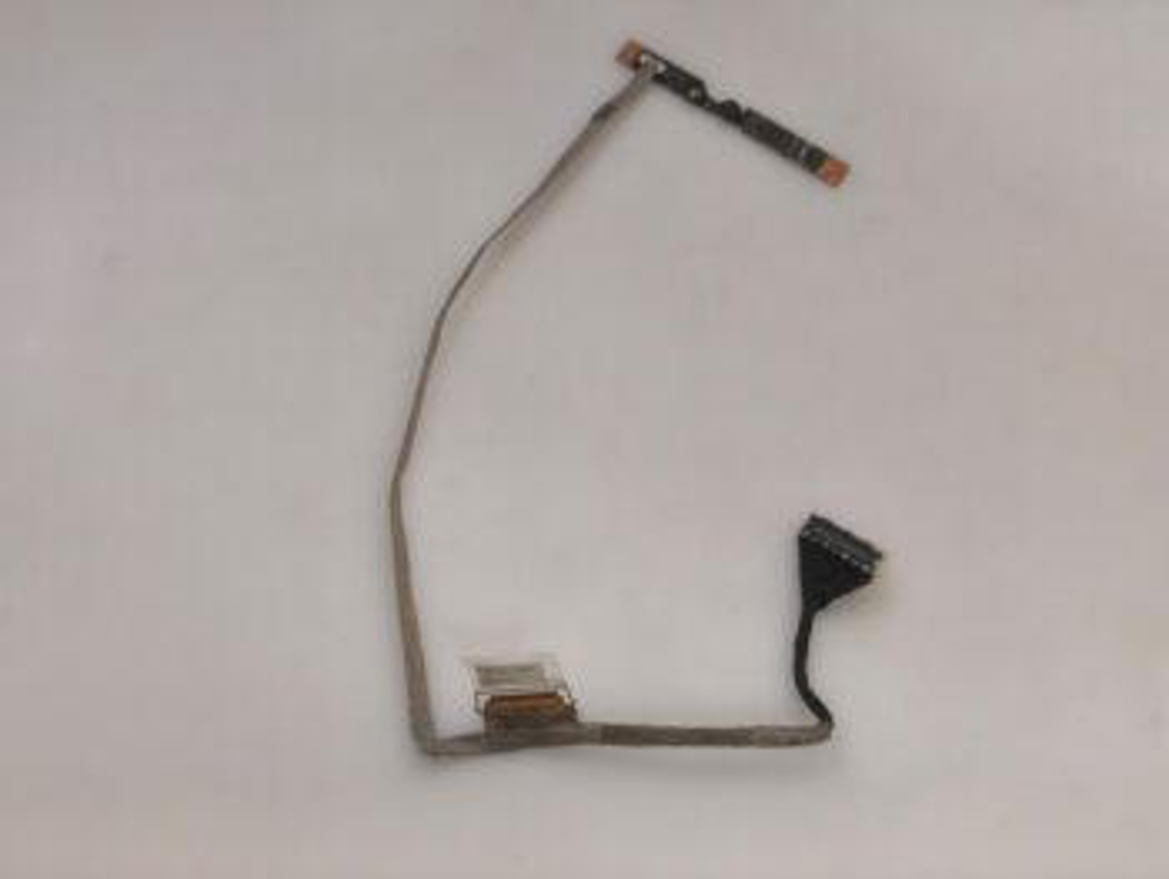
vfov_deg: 40.7
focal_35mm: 35
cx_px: 584
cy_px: 440
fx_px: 1183
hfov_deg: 52.6
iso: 400
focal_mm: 6.57
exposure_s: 1/99.8
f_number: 1.6
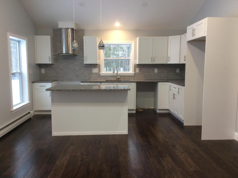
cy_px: 89
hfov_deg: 56.9
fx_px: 220
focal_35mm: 32
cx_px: 119
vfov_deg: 44.0
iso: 64
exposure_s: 1/24
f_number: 2.4
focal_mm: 3.3
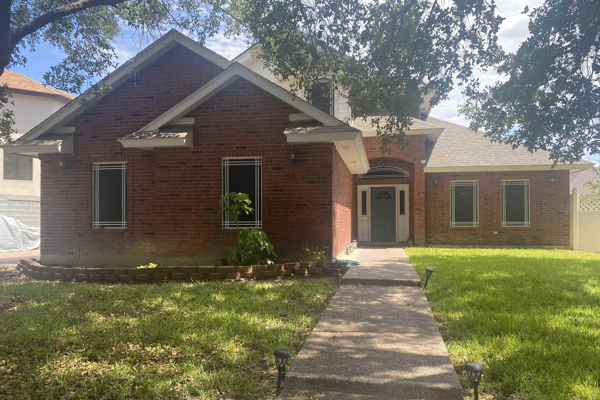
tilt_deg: -1.4
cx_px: 299
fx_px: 467
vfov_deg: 46.3
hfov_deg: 65.5
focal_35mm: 28
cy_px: 222
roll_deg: -0.1
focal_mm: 4.25
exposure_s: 1/651
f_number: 1.8
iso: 32
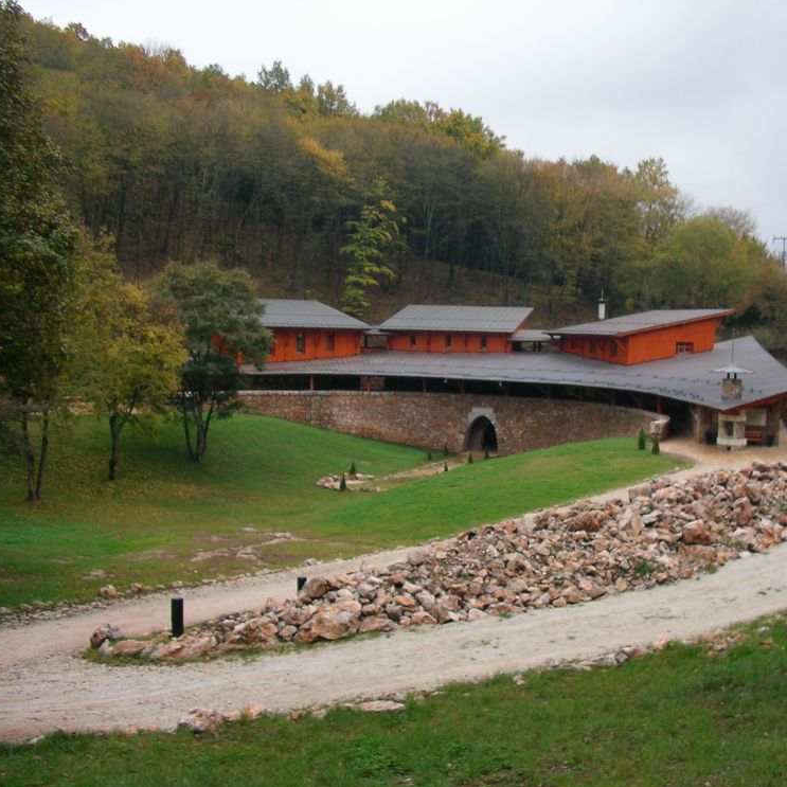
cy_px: 393
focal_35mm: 44
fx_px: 1132
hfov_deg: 38.0
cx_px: 520
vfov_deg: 38.3
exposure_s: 1/67.7
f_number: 2.8
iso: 50
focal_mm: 5.7
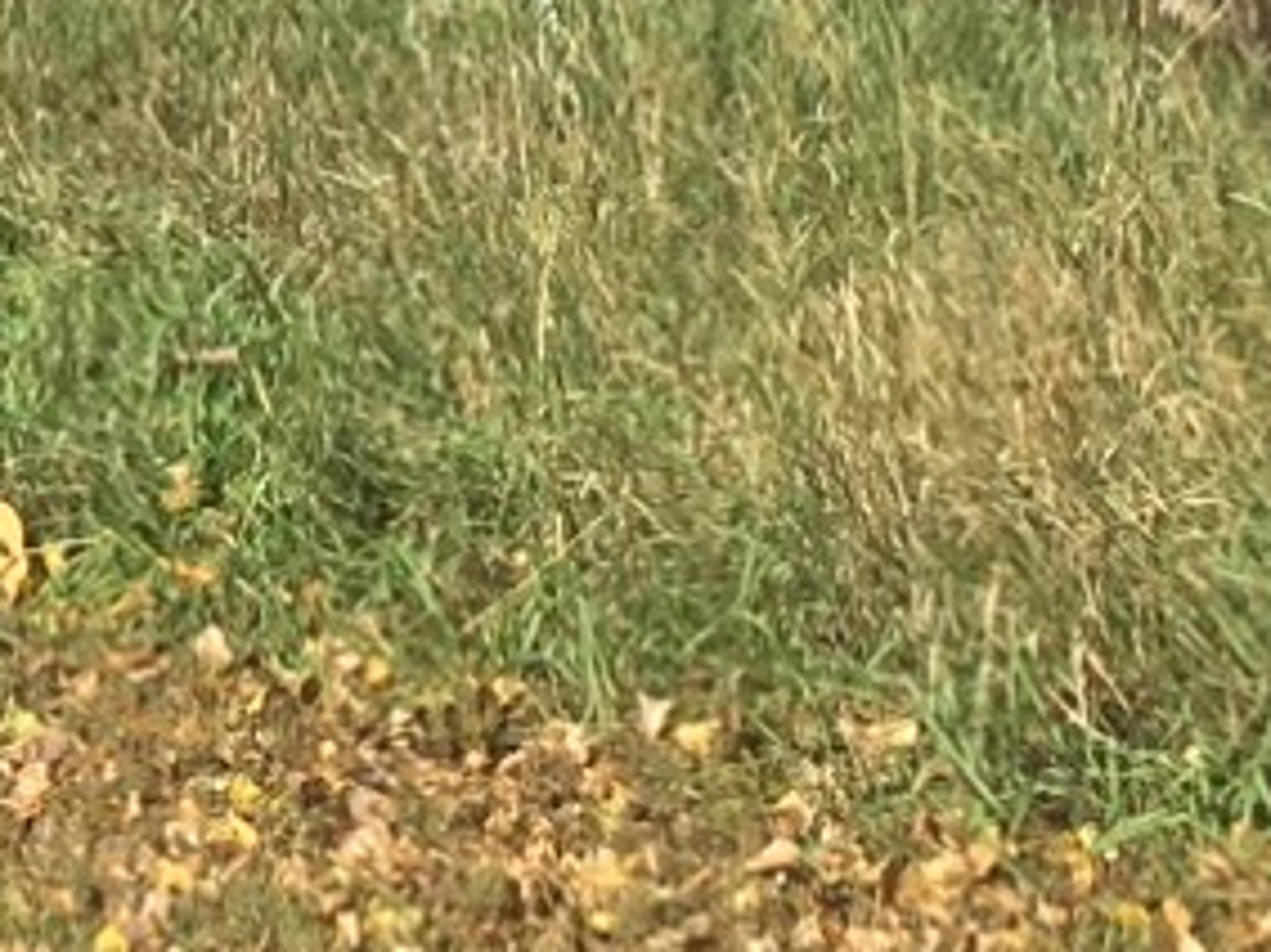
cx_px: -602
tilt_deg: -0.2
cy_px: -943
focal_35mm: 210
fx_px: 7707
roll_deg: -2.9
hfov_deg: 9.2
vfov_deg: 6.8
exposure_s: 1/1241
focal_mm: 4.15
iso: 25
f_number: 2.2
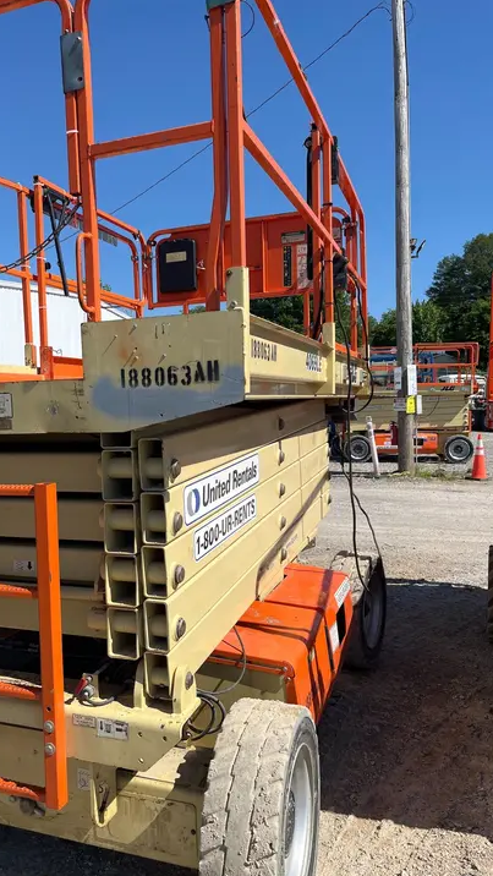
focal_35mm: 29
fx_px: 674
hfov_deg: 39.8
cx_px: 170
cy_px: 447
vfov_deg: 66.1
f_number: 1.6
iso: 50
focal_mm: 5.1
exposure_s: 1/4651
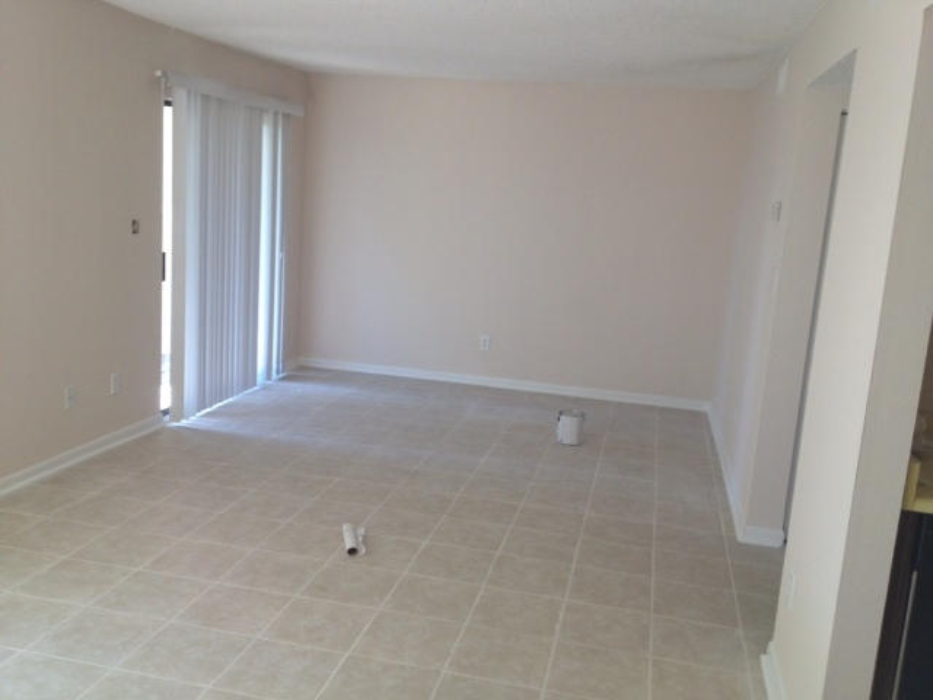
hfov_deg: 52.6
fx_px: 943
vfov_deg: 40.7
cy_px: 350
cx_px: 466
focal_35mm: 35
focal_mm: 4.28
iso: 64
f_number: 2.4
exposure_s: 1/40
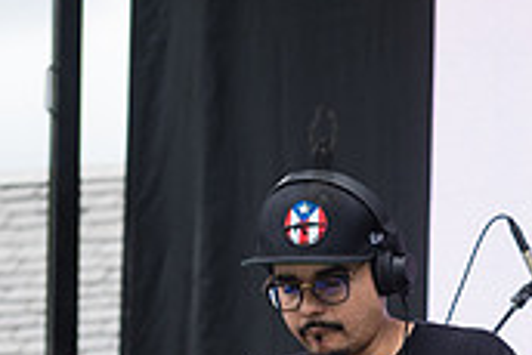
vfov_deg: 4.6
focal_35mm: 296
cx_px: 547
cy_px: 448
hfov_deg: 6.9
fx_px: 4378
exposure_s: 1/400
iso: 250
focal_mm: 70
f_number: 4.5
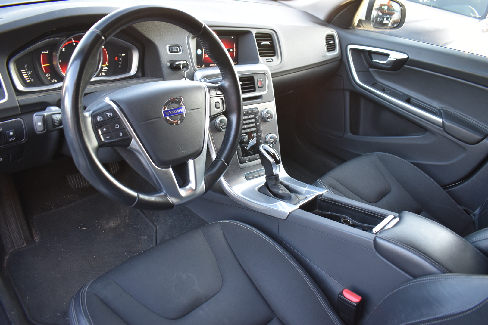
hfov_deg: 67.4
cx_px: 244
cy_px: 162
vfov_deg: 47.9
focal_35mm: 27
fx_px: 366
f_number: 4
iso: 500
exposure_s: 1/60
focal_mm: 18
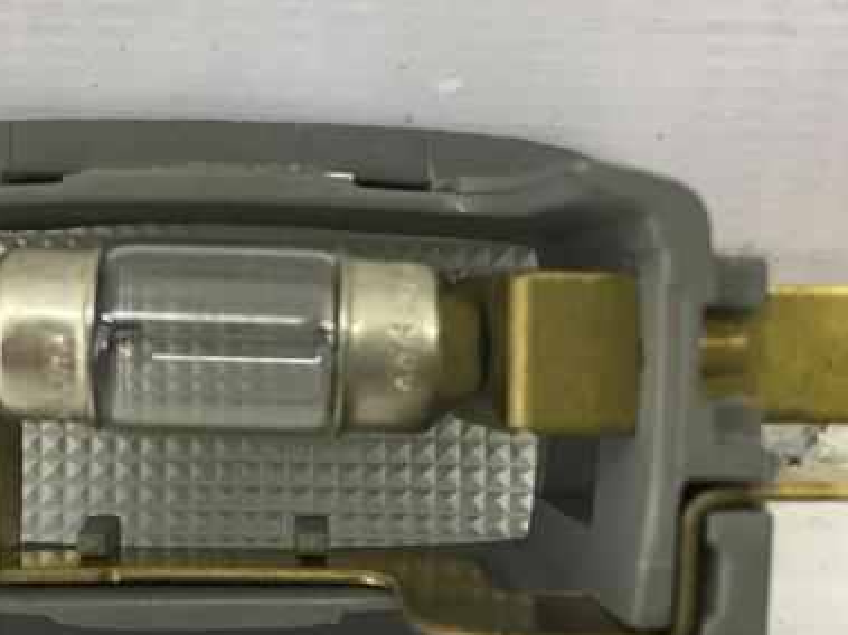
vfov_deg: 29.7
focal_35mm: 49
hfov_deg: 38.6
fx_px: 1200
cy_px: 338
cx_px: 313
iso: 32
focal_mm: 4.15
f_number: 2.2
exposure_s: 1/33
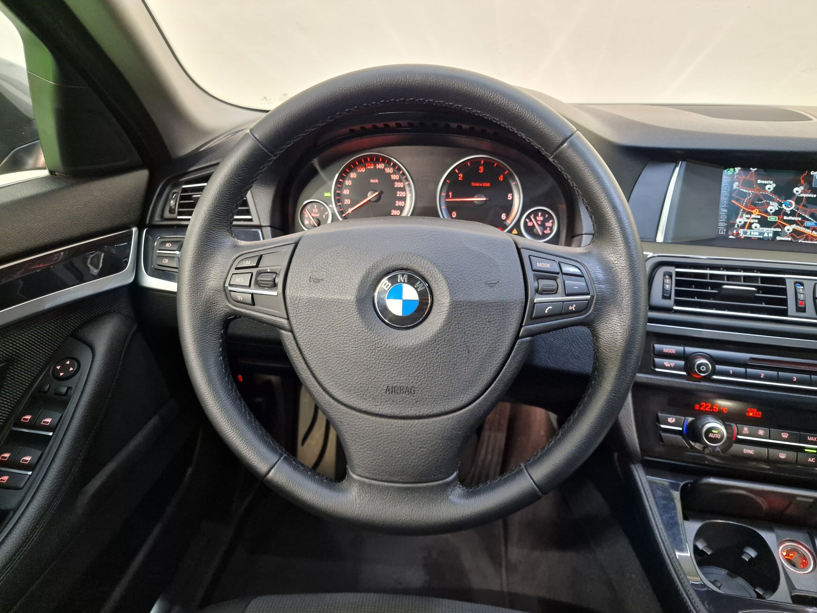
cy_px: 306
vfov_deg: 58.9
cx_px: 408
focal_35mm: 23
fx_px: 543
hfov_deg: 73.9
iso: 500
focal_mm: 6.4
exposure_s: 1/33
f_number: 1.8
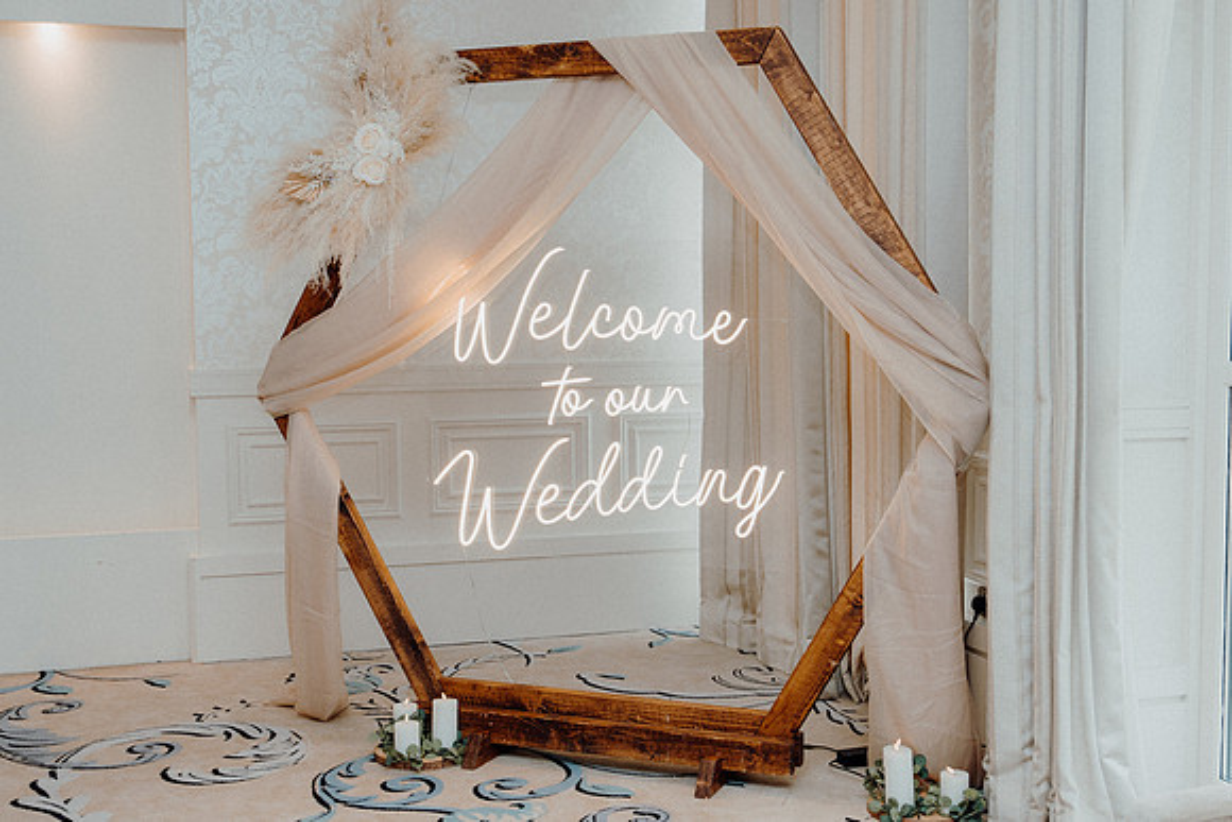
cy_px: 411
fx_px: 1575
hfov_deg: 42.7
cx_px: 616
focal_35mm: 46
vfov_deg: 29.3
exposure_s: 1/160
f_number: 3.5
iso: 500
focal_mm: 31
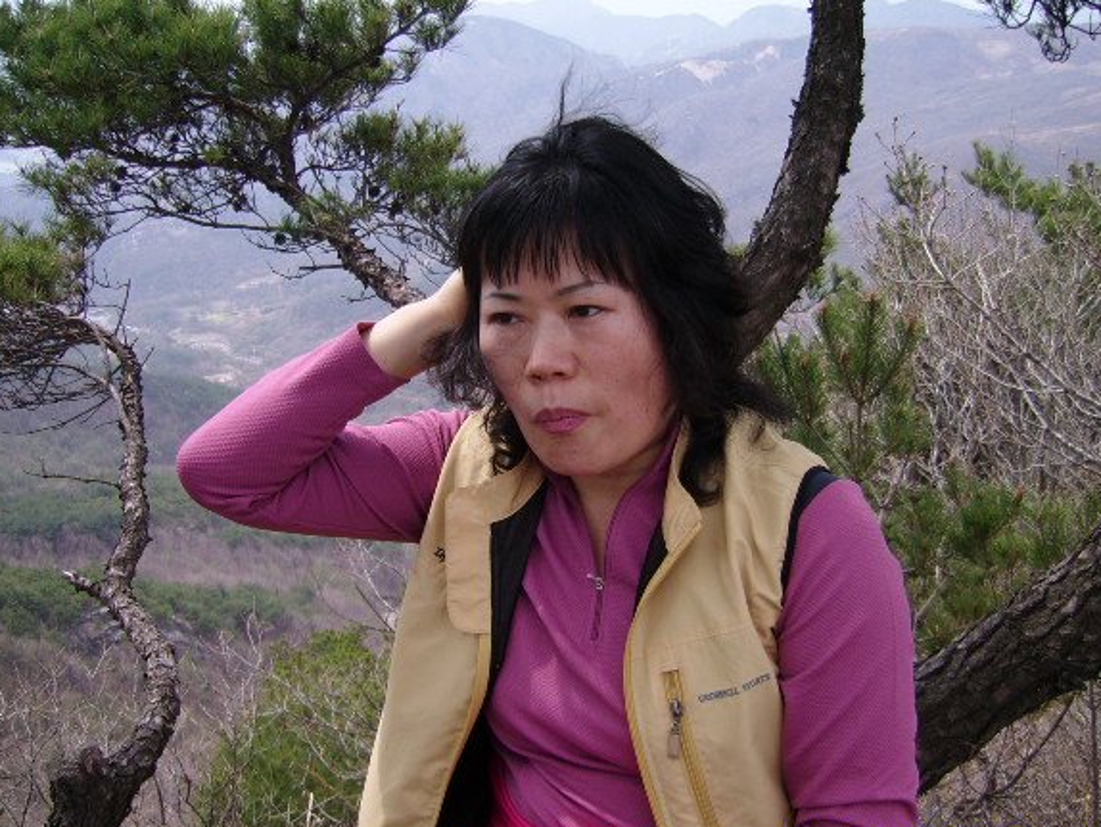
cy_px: 445
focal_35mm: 39
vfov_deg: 36.8
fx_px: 1241
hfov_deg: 47.8
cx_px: 558
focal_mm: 5.95
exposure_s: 1/648
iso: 50
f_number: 2.8
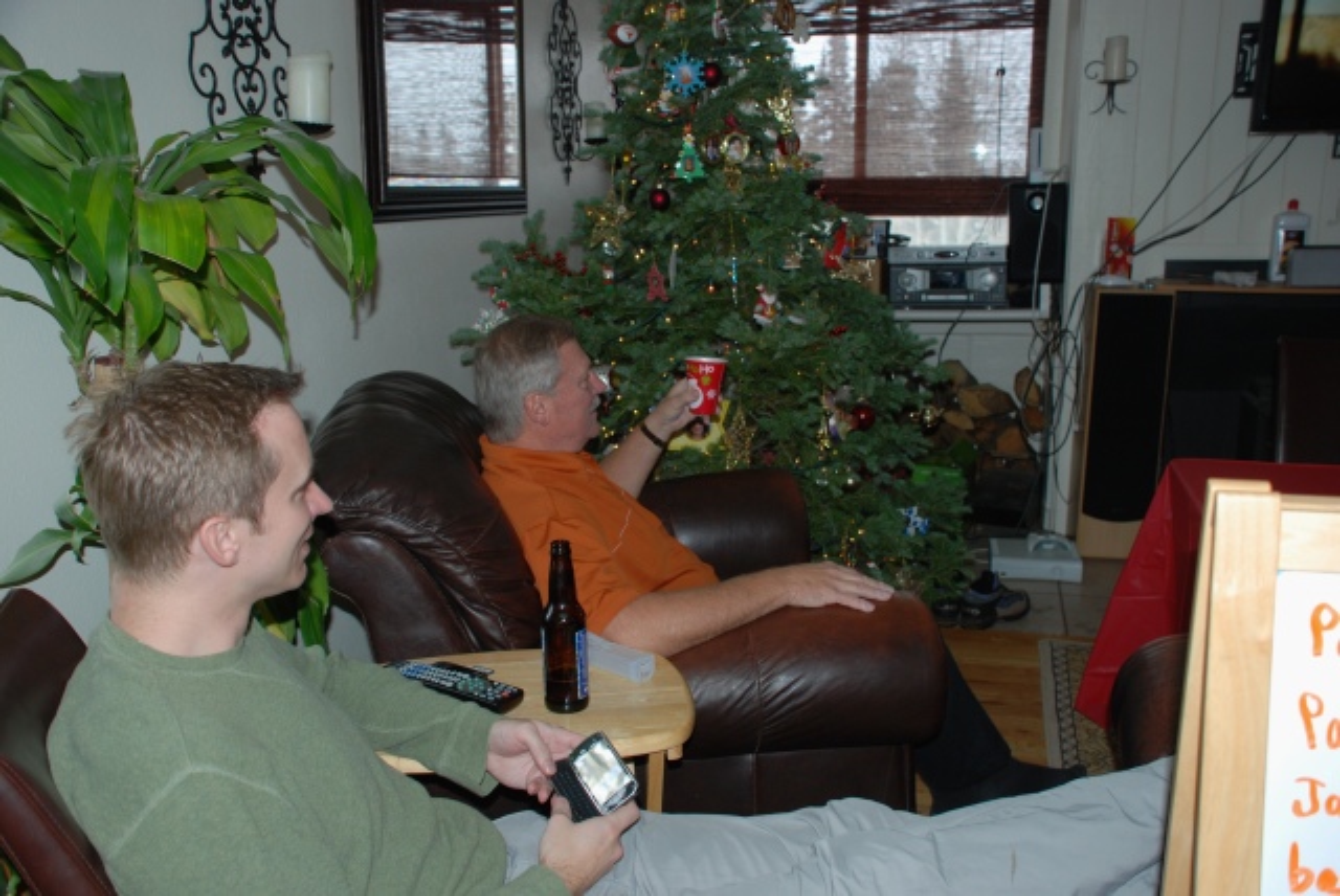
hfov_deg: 57.2
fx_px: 1229
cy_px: 448
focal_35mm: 33
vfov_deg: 40.0
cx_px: 670
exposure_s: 1/60
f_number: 3.8
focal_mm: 22
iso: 200
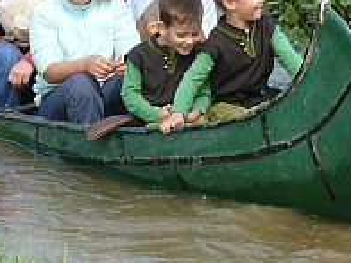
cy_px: 42
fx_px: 4614
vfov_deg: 3.3
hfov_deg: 4.4
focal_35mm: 455
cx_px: 208
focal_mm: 23.5
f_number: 4.5
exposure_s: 1/200
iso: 100
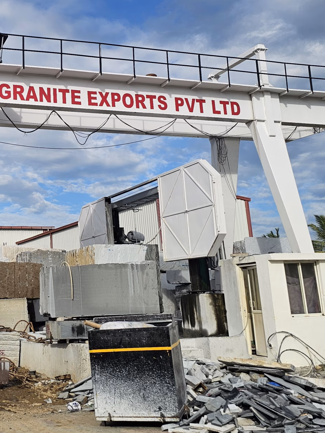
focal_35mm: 48
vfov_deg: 39.5
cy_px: 169
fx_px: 601
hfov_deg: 28.8
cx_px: 21
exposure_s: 1/1142
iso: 10
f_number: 1.7
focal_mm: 6.3
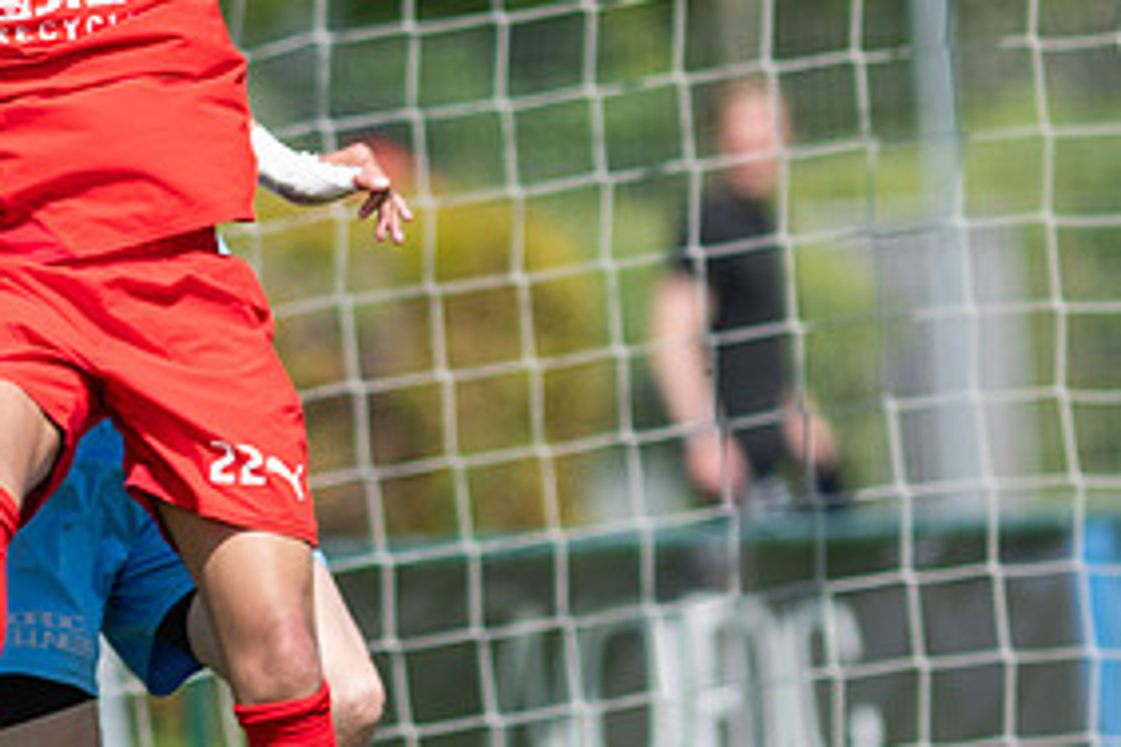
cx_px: 48
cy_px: 197
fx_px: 29175
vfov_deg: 1.5
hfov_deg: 2.2
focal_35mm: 937
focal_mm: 300
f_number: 3.2
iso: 100
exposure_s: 1/1600
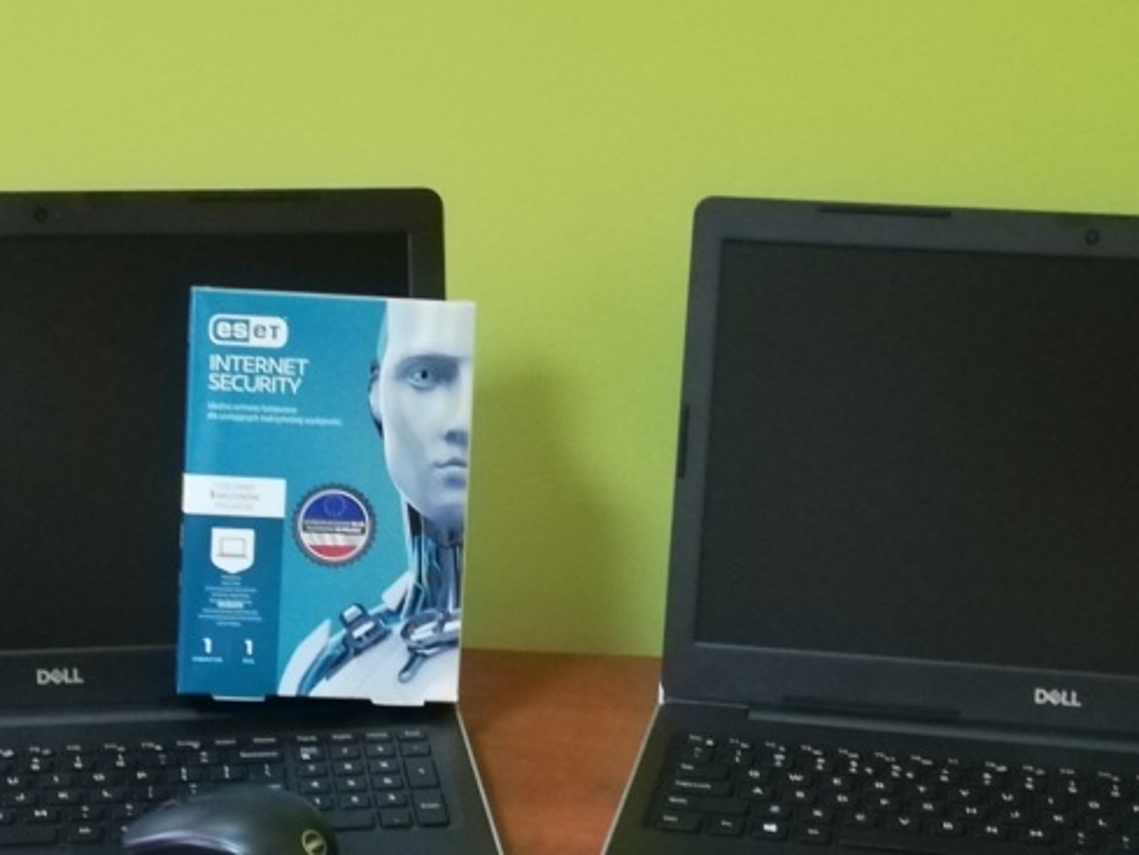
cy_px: 599
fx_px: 2666
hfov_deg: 24.1
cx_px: 522
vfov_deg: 18.1
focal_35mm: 81
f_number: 2.2
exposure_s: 1/16.7
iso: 640
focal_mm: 3.81
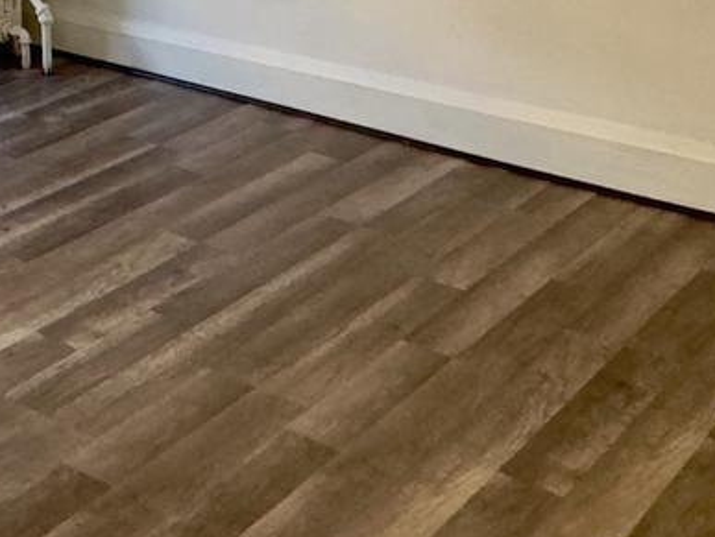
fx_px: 1530
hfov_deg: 22.8
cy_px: -360
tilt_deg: +0.9
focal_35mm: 74
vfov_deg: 17.2
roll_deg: +0.2
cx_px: -266
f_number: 2.2
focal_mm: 2.22
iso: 160
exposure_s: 1/99
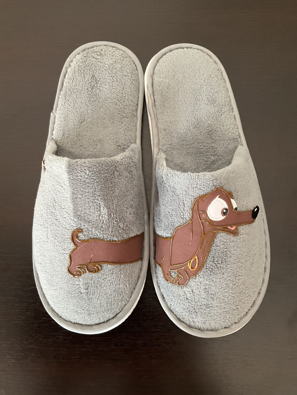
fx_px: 332
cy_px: 198
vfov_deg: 61.7
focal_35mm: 29
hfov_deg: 48.2
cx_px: 148
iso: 320
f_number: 1.8
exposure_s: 1/36
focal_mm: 3
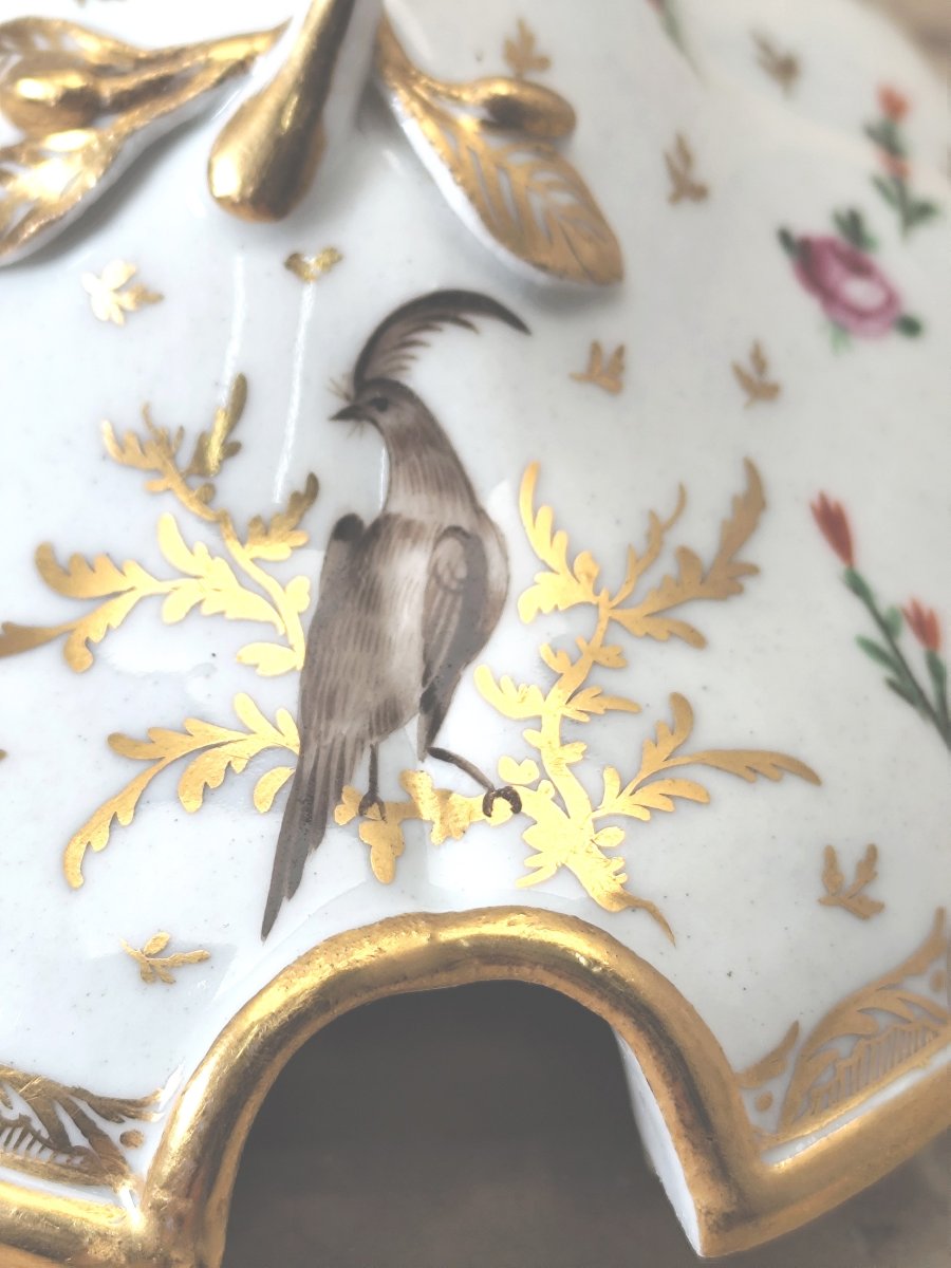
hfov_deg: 15.9
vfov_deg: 21.1
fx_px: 3407
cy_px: 634
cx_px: 476
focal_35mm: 93
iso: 80
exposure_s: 1/100
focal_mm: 6.14
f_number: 1.65
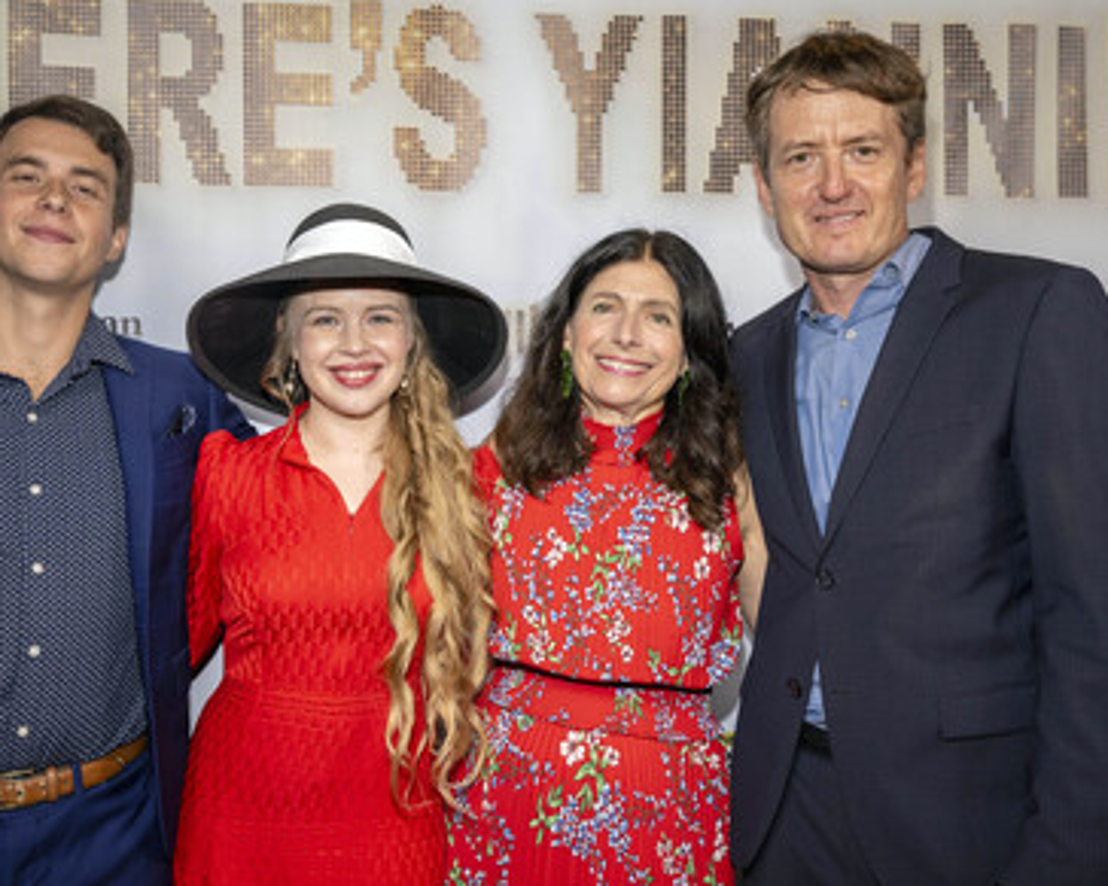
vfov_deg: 41.1
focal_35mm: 36
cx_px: 479
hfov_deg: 50.1
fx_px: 1180
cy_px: 448
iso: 640
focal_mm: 31
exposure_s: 1/200
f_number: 6.3
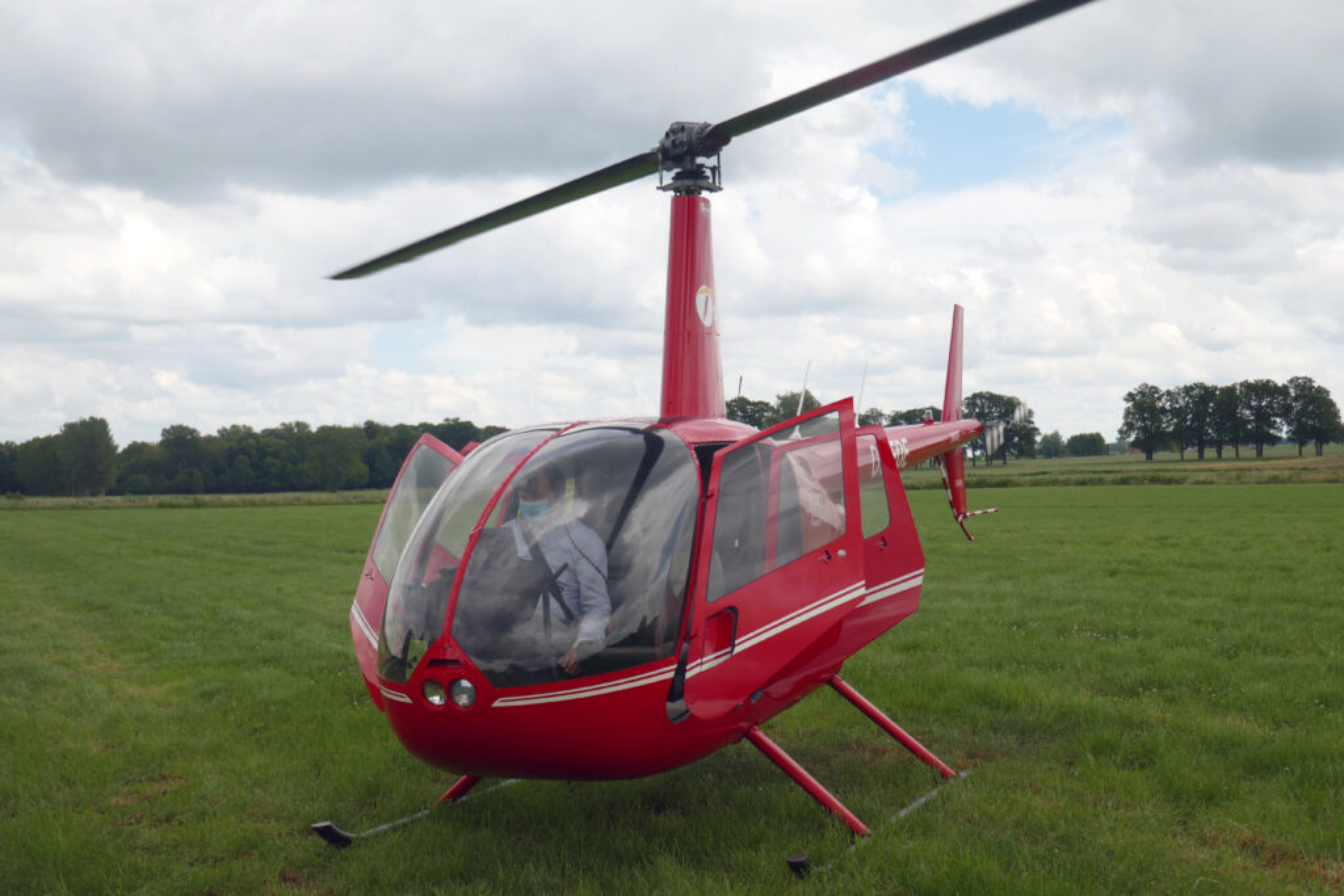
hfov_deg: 44.5
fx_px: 1643
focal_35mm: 44
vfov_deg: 30.5
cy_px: 448
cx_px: 672
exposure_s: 1/1300
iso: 125
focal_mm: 16.2
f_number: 3.9
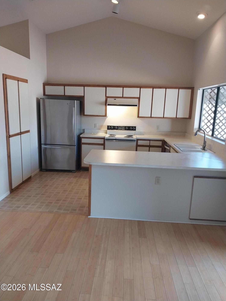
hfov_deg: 53.1
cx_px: 113
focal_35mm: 26
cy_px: 150
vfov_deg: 67.3
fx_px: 226
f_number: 1.8
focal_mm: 4
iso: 200
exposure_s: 1/60
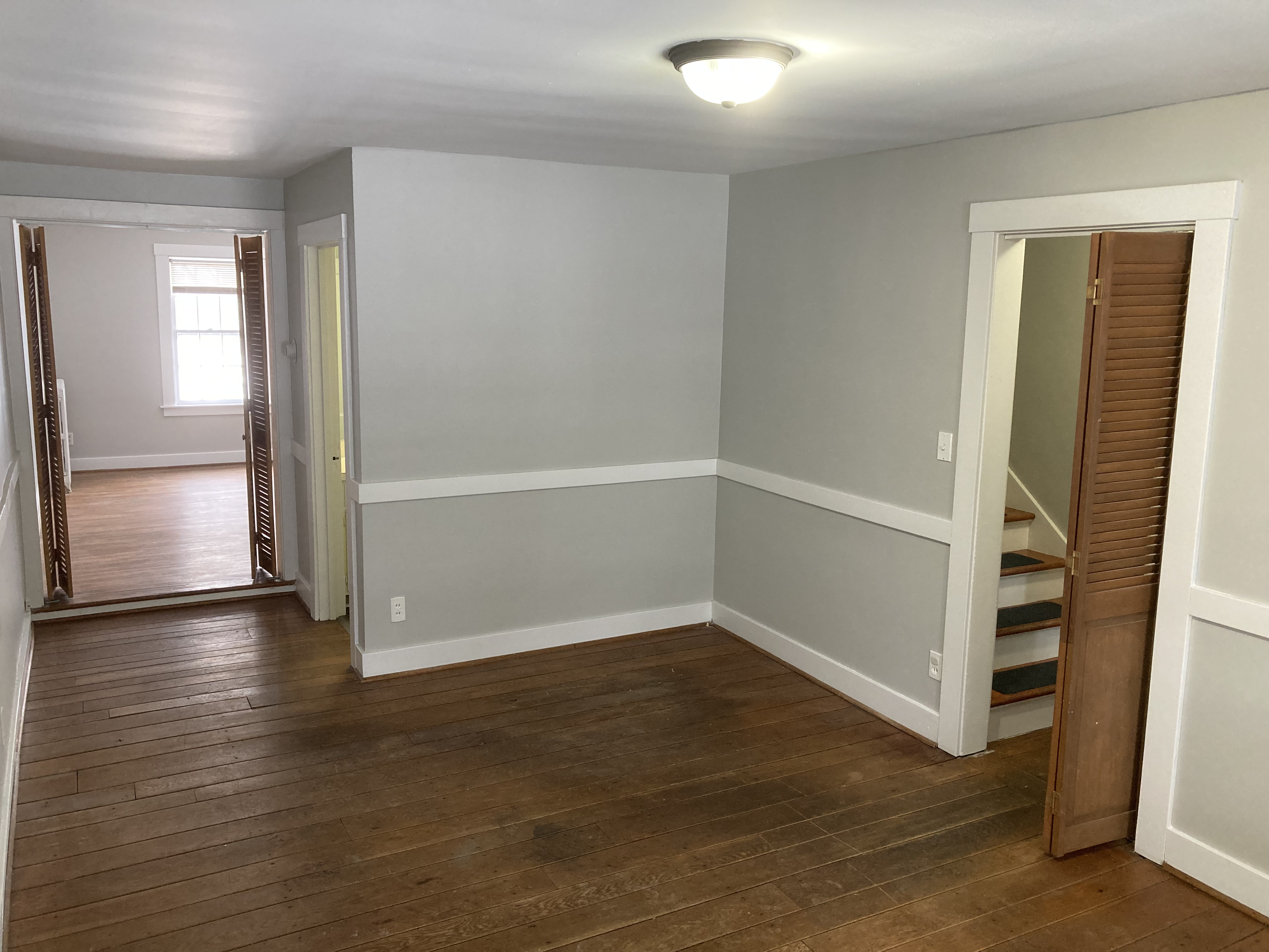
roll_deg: +0.1
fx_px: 1026
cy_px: 476
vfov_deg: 49.7
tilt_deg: -9.2
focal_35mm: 28
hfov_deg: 63.4
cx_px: 634
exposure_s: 1/60
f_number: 1.8
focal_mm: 3.99
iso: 200
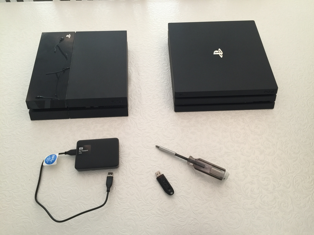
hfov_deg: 61.7
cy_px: 118
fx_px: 263
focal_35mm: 29
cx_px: 157
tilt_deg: -57.6
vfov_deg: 48.2
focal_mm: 4.15
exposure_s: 1/17
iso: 50
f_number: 2.2
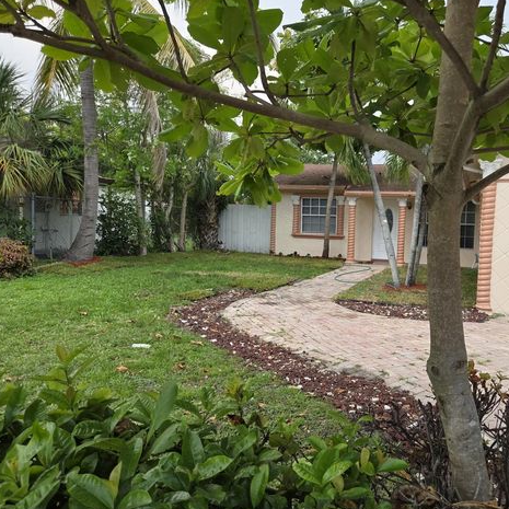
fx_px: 466
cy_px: 253
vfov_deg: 57.3
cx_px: 339
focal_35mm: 28
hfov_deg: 56.1
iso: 80
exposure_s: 1/873
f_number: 1.8
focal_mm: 5.4
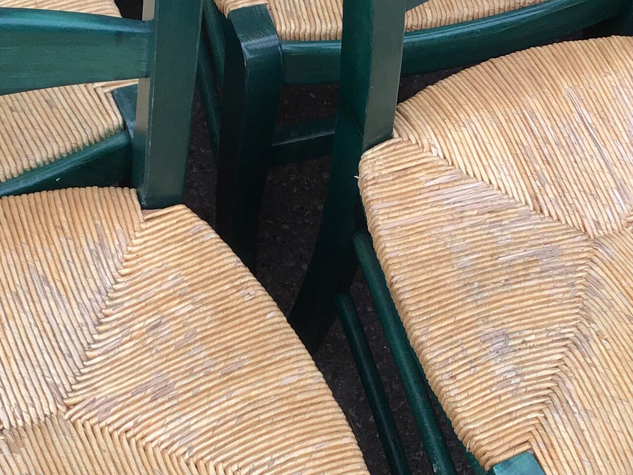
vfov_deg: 18.9
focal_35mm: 78
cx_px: 313
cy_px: 205
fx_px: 1426
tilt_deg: -54.7
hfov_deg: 25.0
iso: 25
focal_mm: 3.3
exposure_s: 1/263
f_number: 2.4
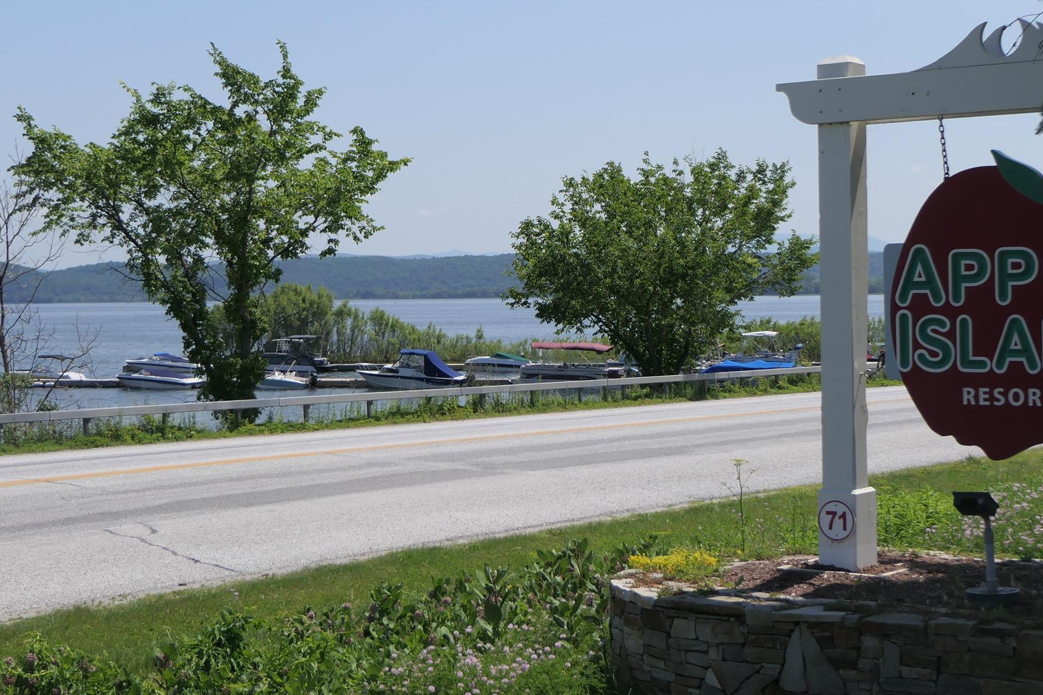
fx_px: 1883
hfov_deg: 31.0
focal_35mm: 65
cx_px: 495
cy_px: 282
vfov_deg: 20.9
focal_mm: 14.4
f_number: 4
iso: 125
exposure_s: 1/2000
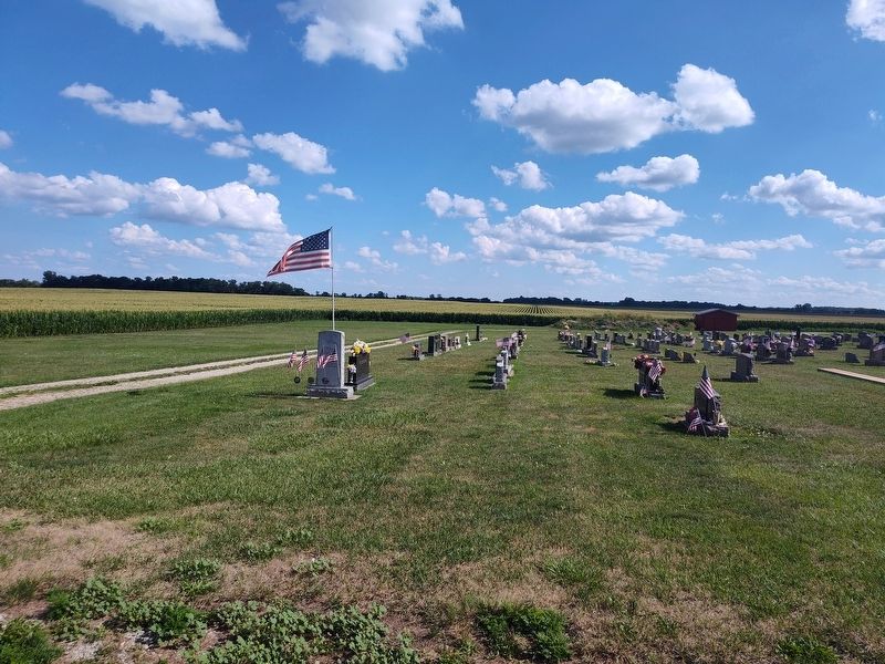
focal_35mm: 23
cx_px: 442
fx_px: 588
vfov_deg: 58.9
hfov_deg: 73.9
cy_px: 332
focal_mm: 5.56
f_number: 1.8
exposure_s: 1/1854
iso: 100
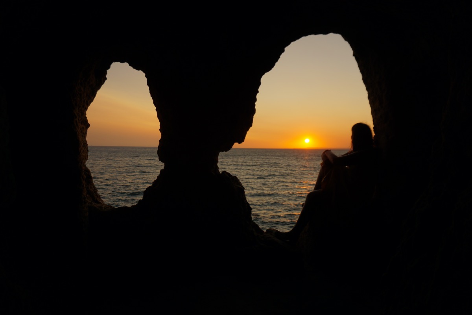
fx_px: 315
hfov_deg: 73.7
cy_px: 158
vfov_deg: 53.1
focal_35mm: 24
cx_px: 236
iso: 160
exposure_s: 1/1250
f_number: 3.5
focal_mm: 16
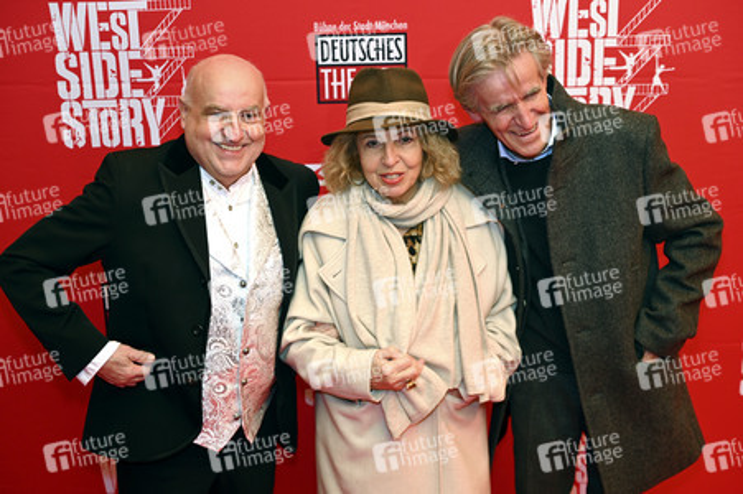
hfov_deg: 36.9
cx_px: 372
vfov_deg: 25.0
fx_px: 1114
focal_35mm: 54
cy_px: 247
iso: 1250
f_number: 2.8
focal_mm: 54
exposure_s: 1/125
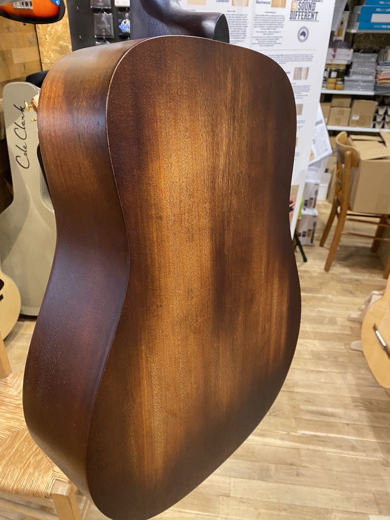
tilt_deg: -30.1
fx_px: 391
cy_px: 260
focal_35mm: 26
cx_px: 195
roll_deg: -1.6
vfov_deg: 67.3
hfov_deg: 53.1
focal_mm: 4.25
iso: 400
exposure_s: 1/50
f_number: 1.8
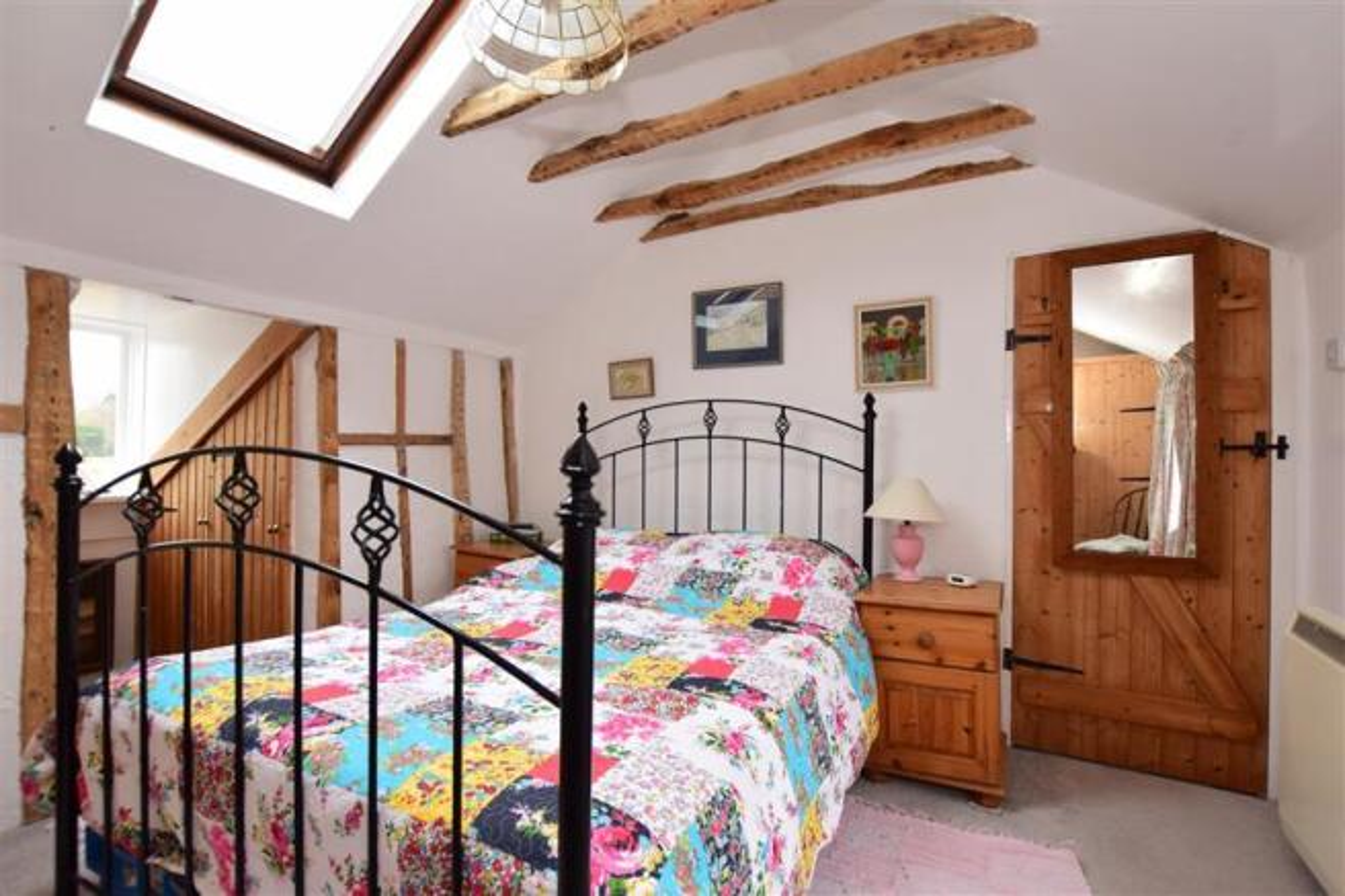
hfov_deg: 100.4
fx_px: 560
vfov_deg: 77.3
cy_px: 448
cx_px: 672
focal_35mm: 15
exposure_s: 1/40
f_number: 5.6
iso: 400
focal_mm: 10
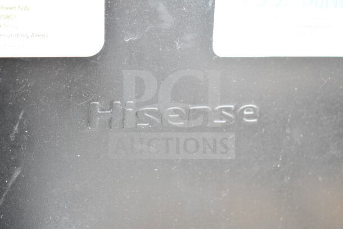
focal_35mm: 52
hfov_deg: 37.8
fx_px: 500
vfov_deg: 25.8
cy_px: 114
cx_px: 172
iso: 1600
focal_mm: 35
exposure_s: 1/60
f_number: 4.5
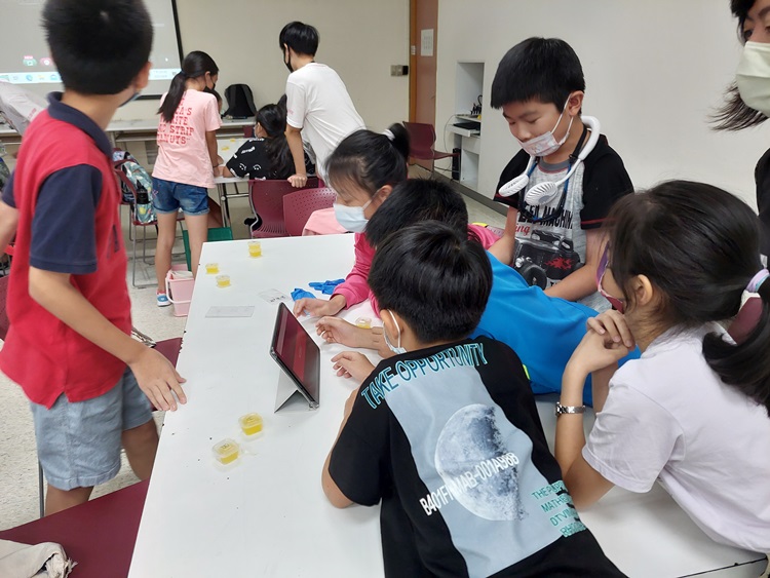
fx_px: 534
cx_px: 385
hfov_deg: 71.6
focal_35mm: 24
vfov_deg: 56.8
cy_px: 289
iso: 160
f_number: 1.8
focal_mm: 5.23
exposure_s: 1/60
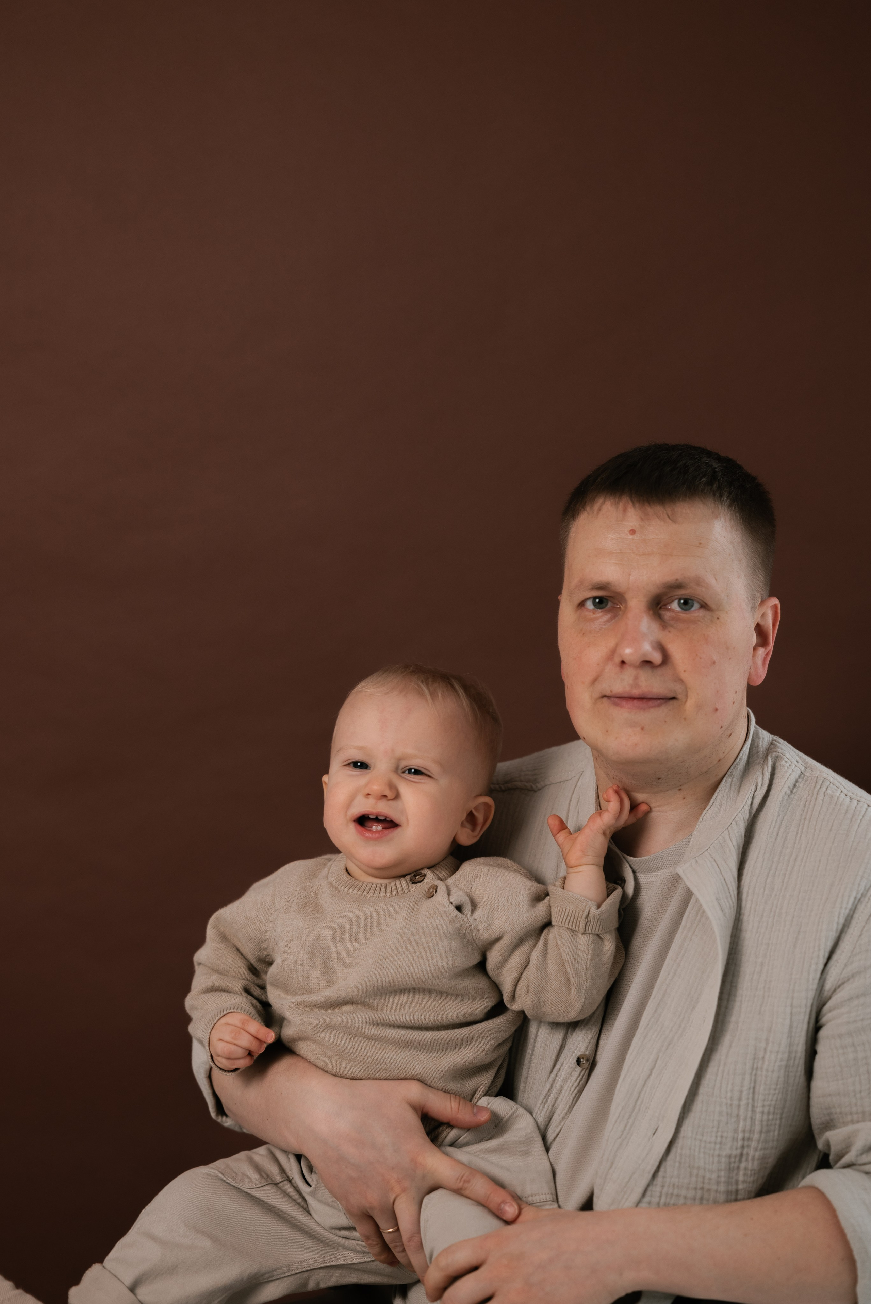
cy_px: 652
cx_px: 436
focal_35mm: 85
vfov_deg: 23.9
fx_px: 3082
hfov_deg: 16.1
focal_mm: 85
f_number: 2.5
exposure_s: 1/250
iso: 320
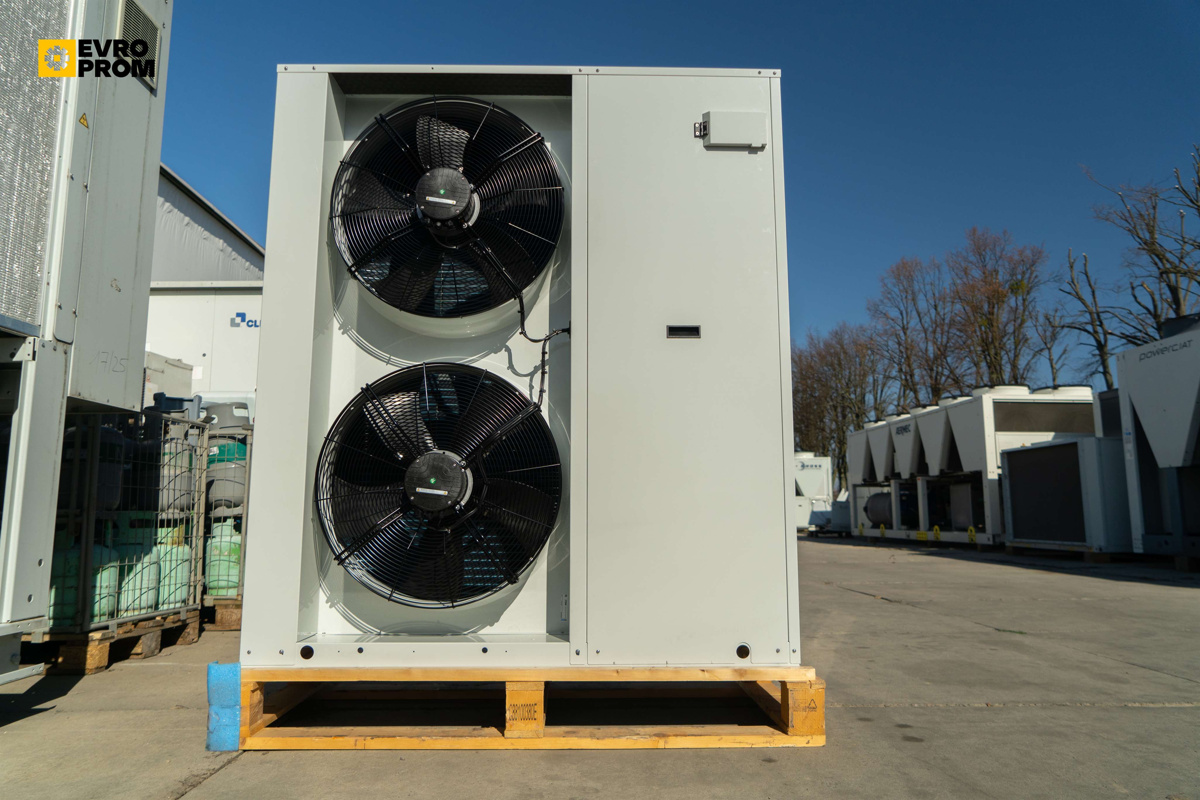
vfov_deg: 53.1
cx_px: 600
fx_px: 800
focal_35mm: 24
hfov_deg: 73.7
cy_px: 400
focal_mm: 24
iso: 250
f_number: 4
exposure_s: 1/1600
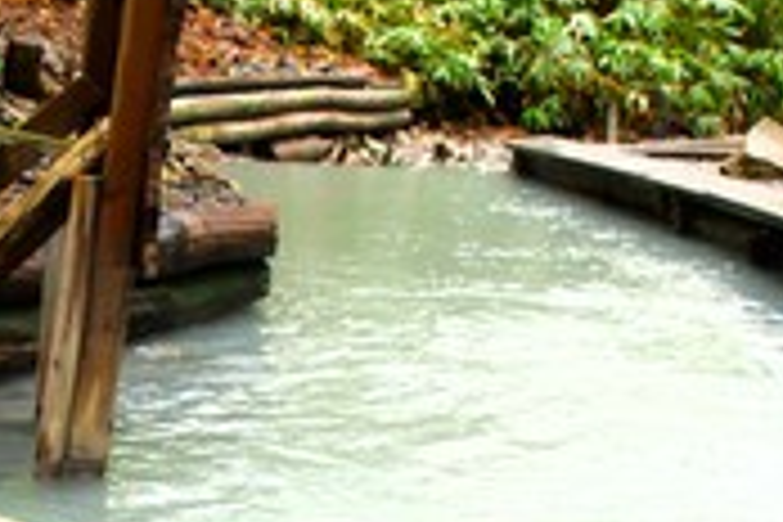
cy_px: 526
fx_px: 5412
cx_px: 171
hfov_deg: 8.3
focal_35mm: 249
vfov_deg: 5.5
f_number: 4.5
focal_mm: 45
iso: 100
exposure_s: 1/80
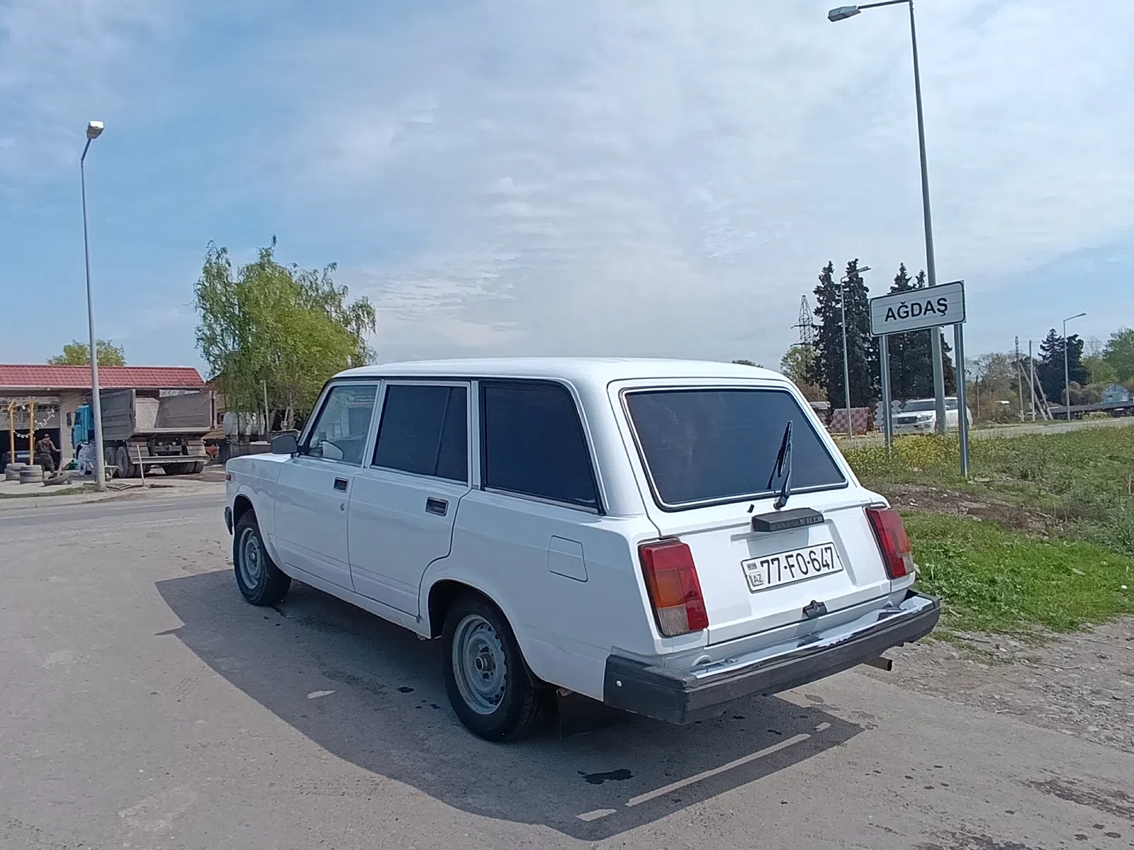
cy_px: 425
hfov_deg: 76.4
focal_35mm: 22
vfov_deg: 61.1
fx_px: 721
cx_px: 567
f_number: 2.2
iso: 50
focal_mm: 1.65
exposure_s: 1/1321
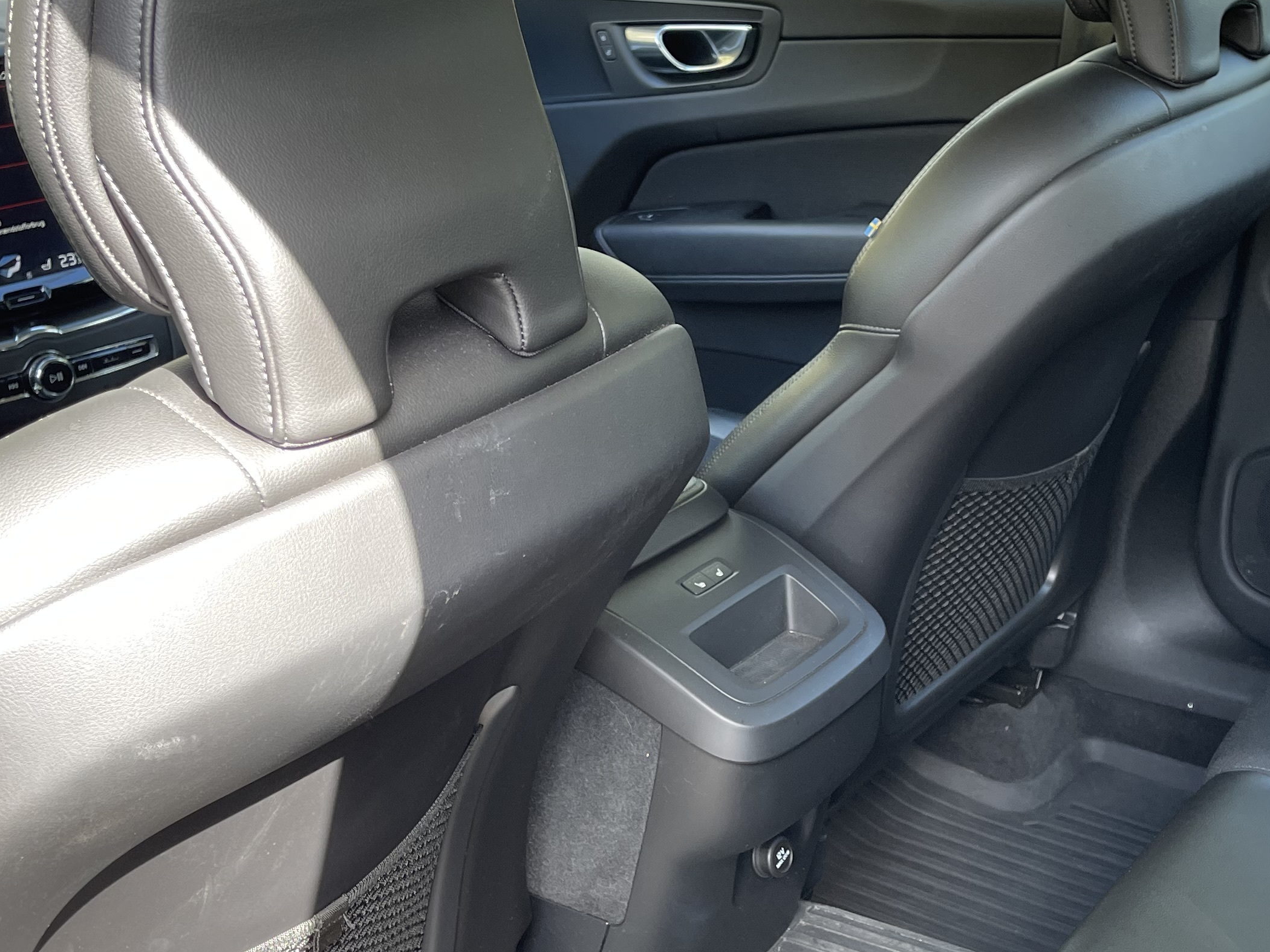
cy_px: 456
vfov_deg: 30.3
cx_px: 793
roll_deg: +2.6
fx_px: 1761
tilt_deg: -22.4
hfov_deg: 39.4
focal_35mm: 48
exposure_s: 1/121
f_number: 1.6
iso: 64
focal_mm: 5.1
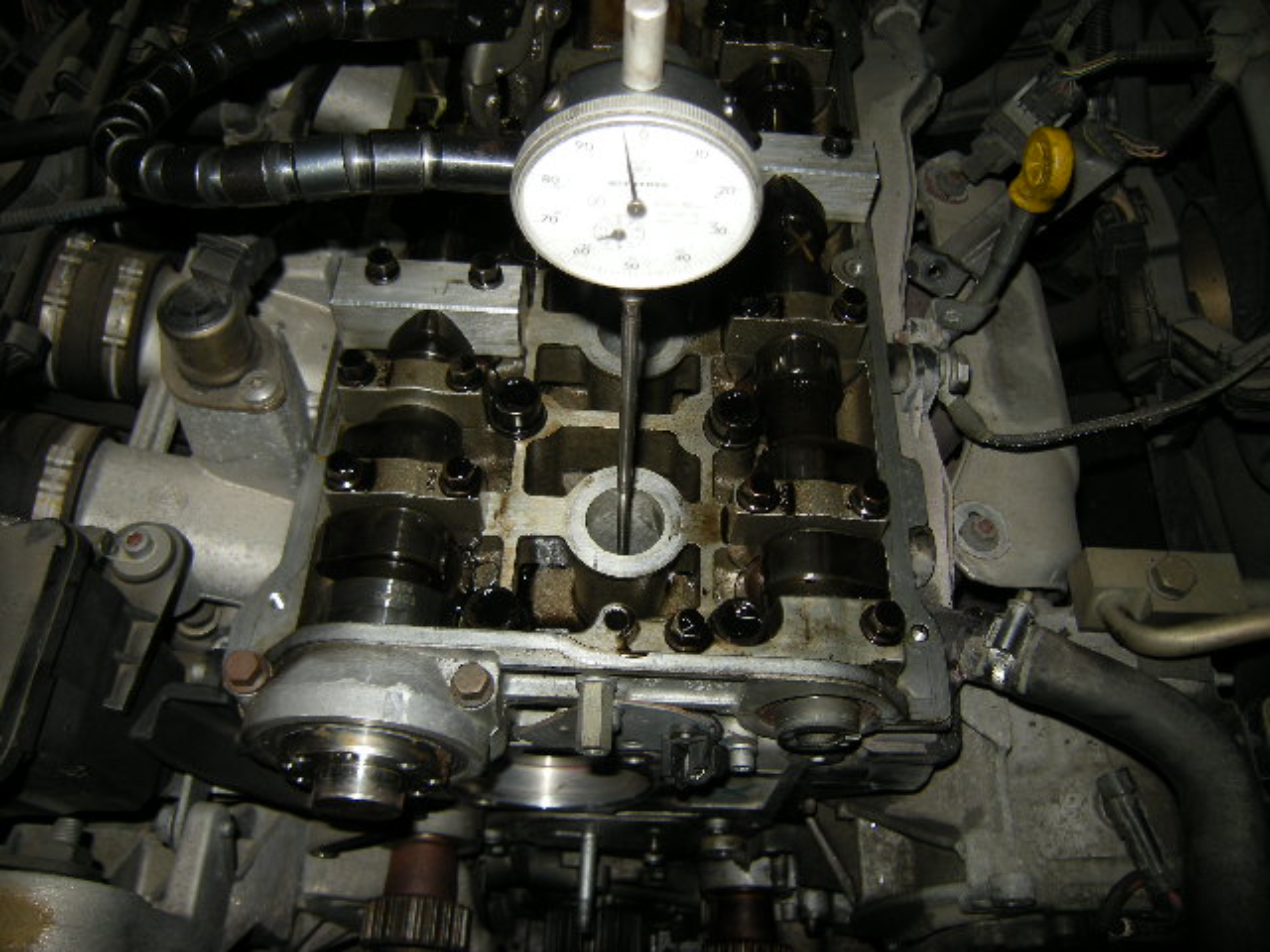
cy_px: 476
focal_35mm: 28
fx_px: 1027
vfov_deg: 49.7
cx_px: 635
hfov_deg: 63.4
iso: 64
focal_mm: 4.7
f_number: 2.8
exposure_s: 1/60
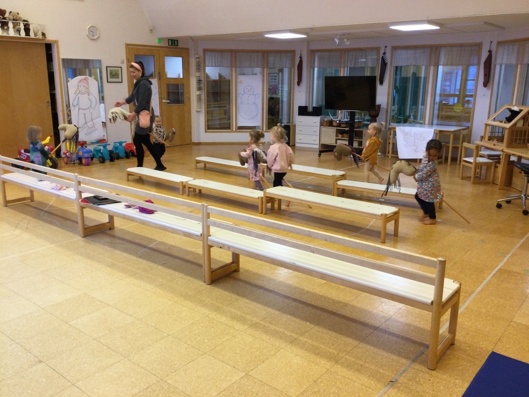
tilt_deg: -13.6
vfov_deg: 45.4
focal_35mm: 31
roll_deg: -0.6
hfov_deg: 58.4
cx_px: 264
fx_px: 474
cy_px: 198
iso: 40
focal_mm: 3.3
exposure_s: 1/33
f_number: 2.4
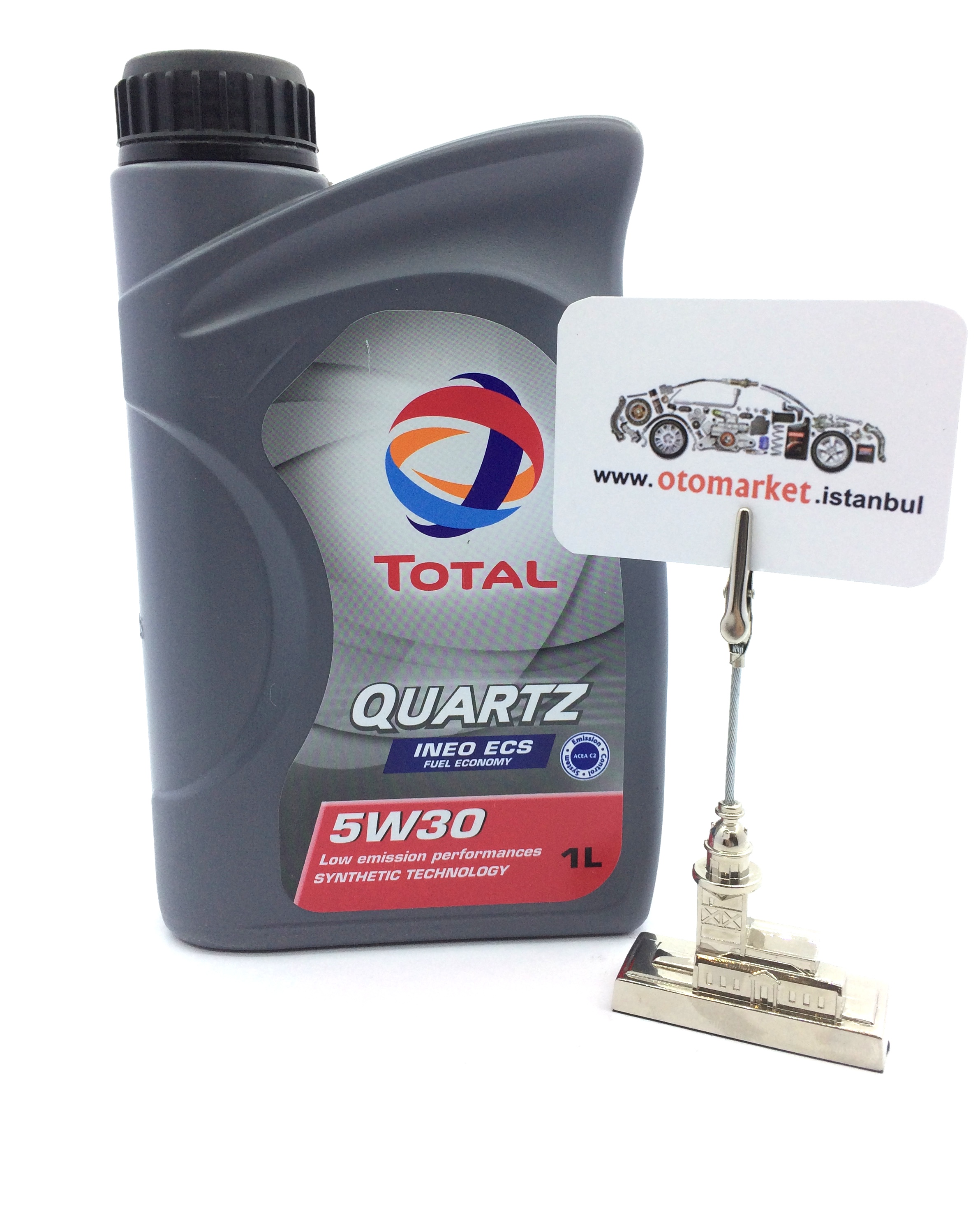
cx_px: 497
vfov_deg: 57.1
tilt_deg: -12.3
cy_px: 574
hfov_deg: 47.1
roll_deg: -0.5
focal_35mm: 31
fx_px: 1124
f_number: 2.2
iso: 50
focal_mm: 4.15
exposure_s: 1/100
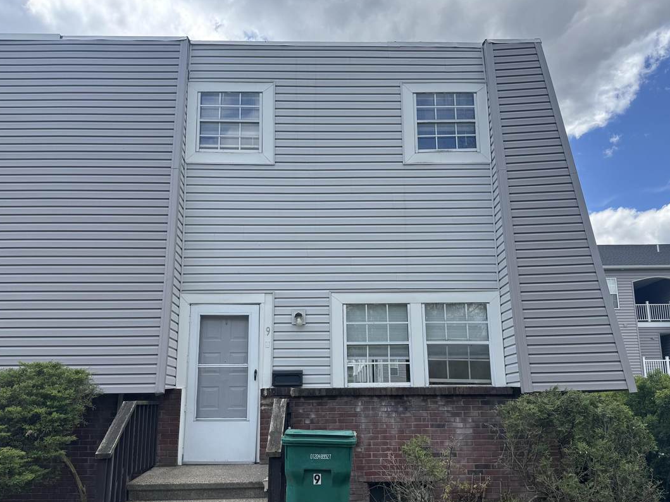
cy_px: 297
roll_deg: +0.7
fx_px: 561
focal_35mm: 29
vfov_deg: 48.0
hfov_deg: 61.7
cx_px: 335
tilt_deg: +11.2
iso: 80
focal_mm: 6.76
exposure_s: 1/2506
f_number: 1.78
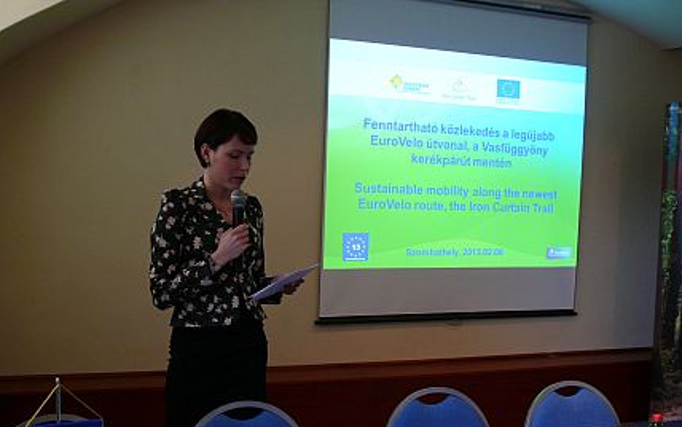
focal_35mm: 39
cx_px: 331
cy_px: 244
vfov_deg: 32.8
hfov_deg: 50.4
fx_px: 725
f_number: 2.8
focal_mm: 7.4
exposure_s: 1/30
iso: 200
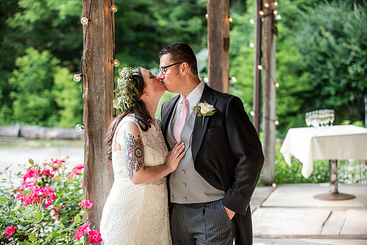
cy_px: 122
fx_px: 816
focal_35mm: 80
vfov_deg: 17.1
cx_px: 184
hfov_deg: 25.4
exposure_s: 1/500
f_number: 3.2
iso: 400
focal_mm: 80
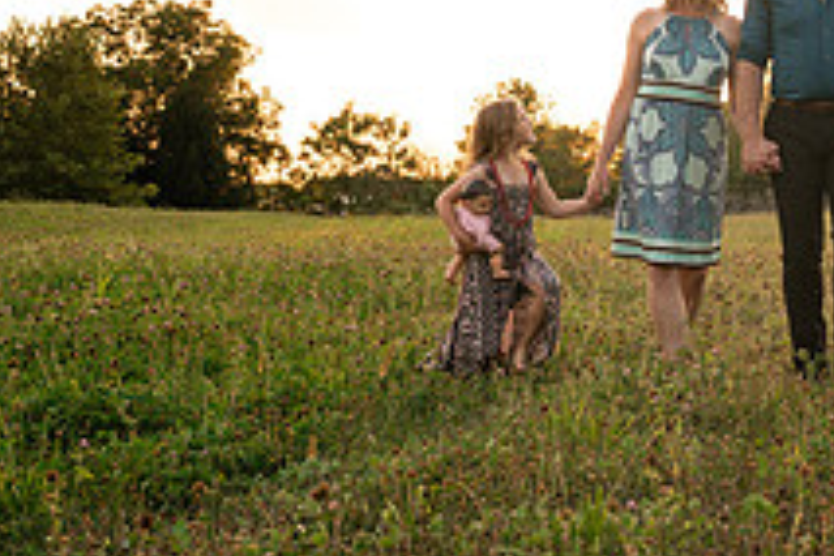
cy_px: 123
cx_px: 807
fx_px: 1598
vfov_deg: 19.6
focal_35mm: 69
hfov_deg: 27.8
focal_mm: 24
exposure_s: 1/800
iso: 400
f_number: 2.8
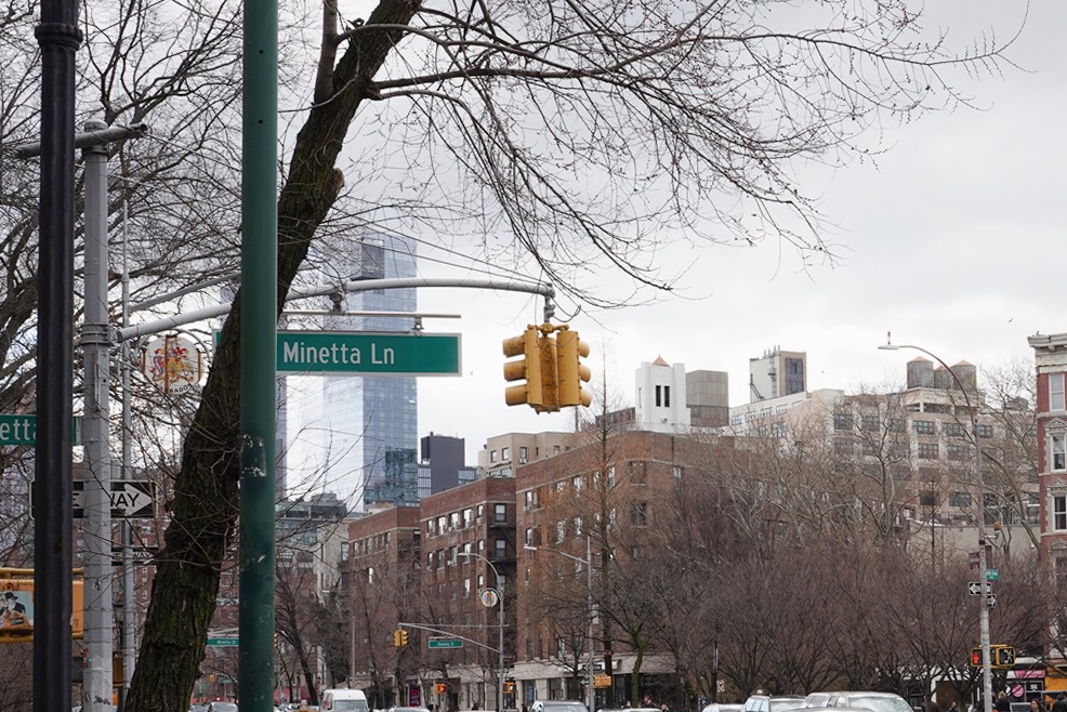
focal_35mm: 71
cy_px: 512
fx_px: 2105
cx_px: 967
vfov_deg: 19.1
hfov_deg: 27.4
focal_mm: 35
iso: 250
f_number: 13
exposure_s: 1/100
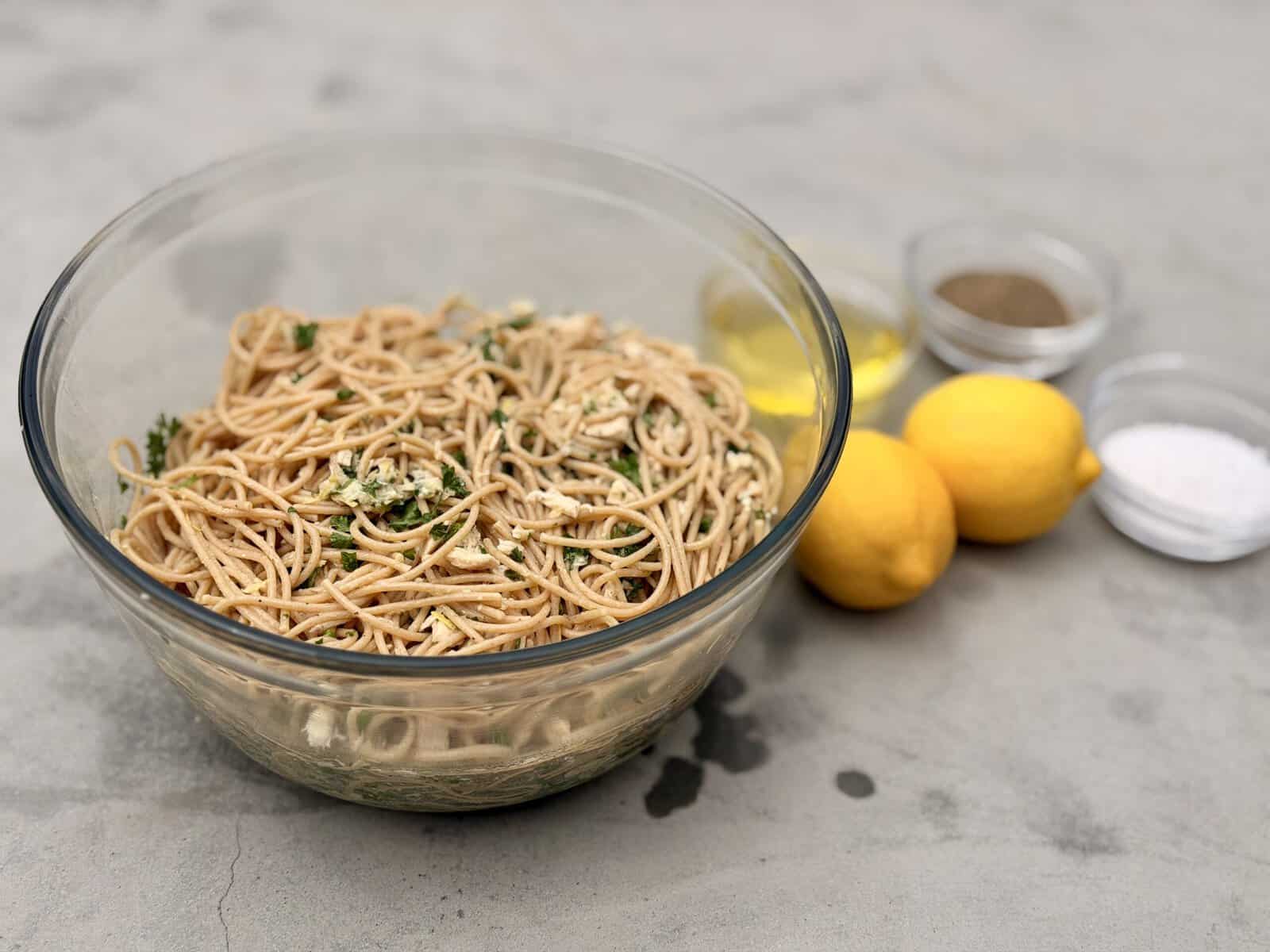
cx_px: 635
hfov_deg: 39.7
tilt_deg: -43.1
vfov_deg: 30.3
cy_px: 476
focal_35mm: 48
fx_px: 1761
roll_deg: -5.6
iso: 64
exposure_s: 1/7874
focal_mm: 6.76
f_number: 1.78
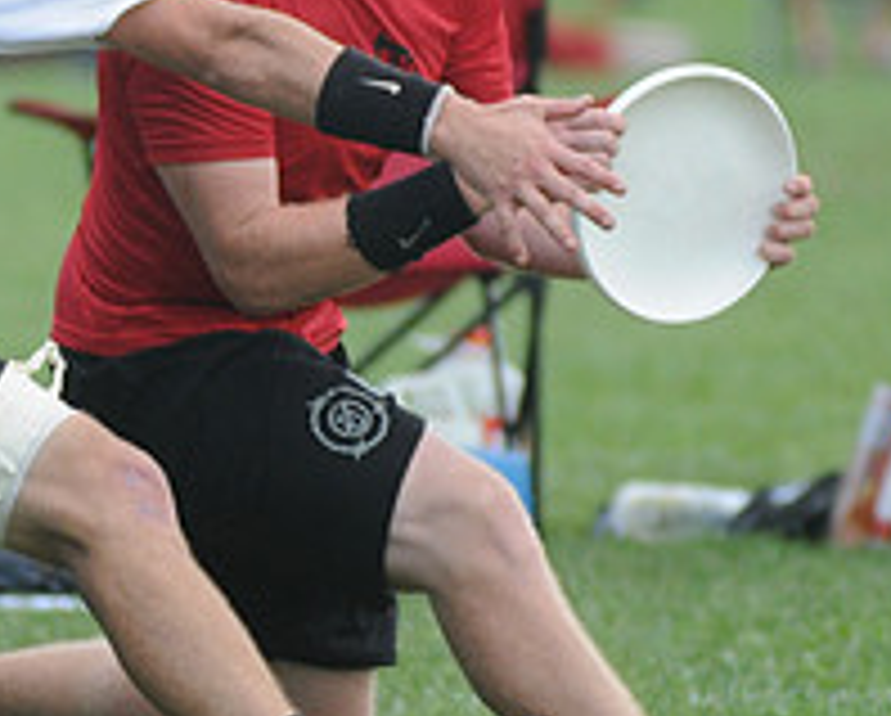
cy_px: 196
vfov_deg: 1.9
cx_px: 63
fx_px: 21735
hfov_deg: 2.3
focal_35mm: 823
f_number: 2.8
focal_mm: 200
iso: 400
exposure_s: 1/1250
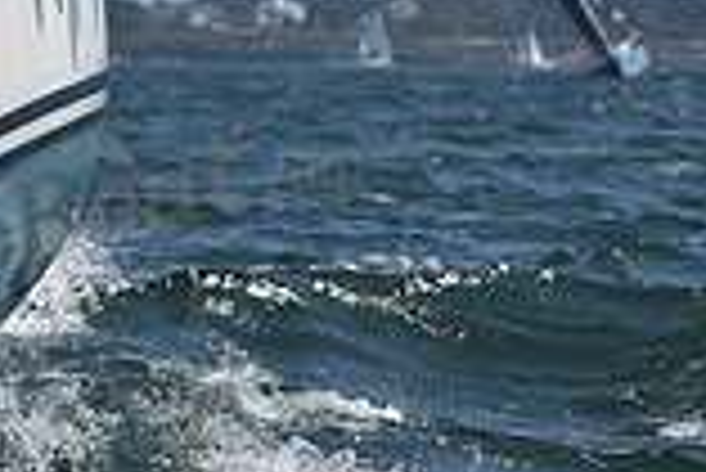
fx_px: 9441
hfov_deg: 4.2
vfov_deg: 2.9
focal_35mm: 481
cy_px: 56
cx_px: -499
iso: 250
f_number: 7.1
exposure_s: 1/1000
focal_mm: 130
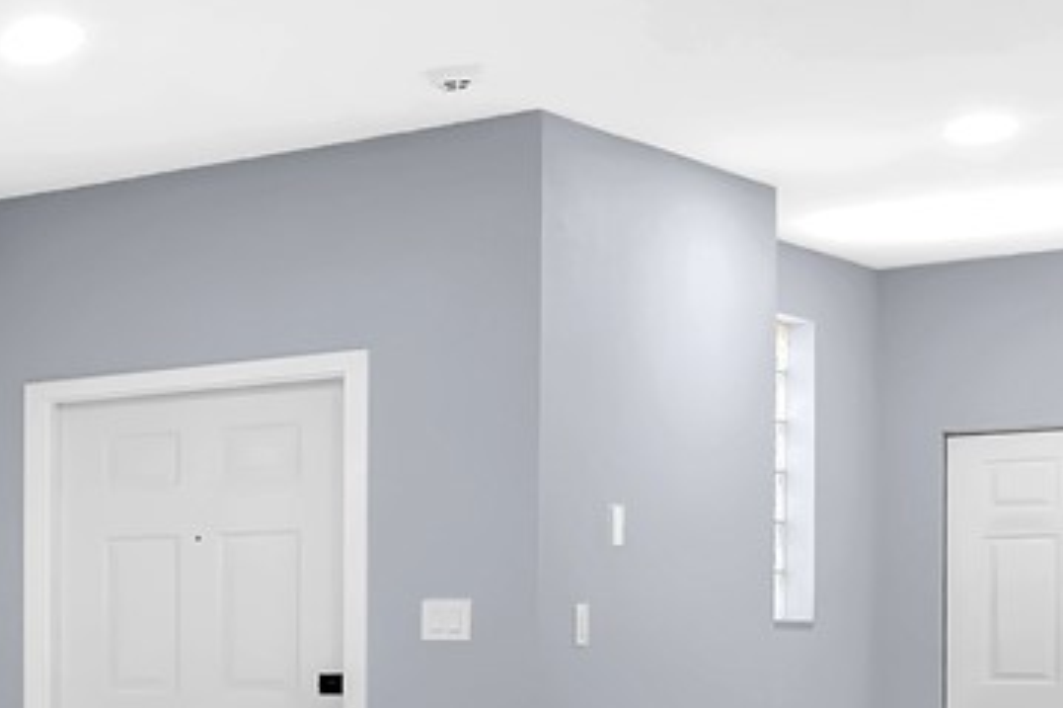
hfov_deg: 16.8
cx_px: -1276
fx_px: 2095
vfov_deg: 19.0
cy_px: 582
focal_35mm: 71
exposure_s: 1/30
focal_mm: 15
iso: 640
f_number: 8
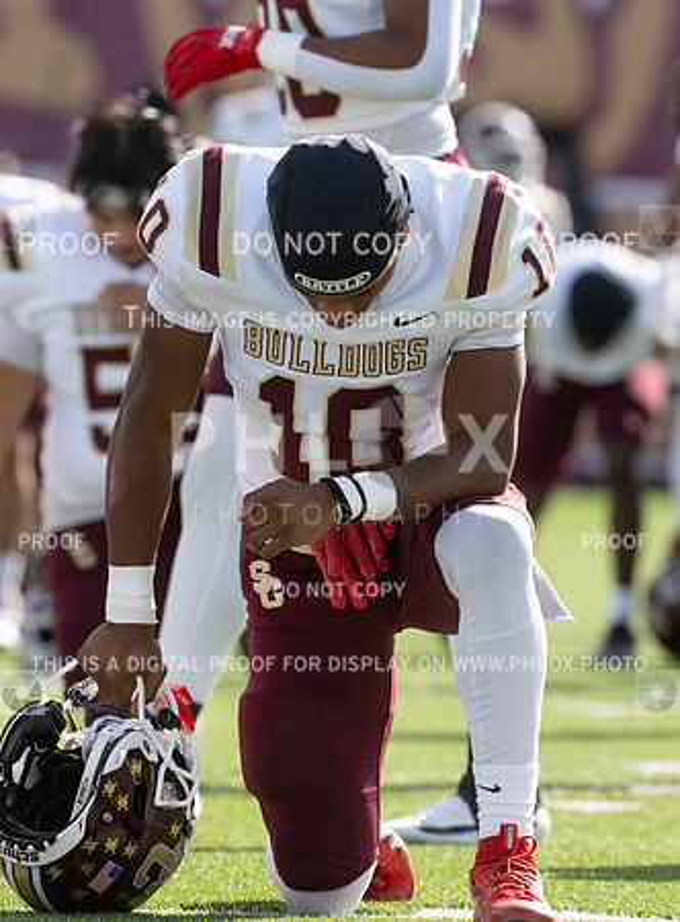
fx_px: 17248
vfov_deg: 3.1
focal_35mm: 652
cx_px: 263
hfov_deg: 2.3
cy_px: 416
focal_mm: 400
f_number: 7.1
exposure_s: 1/2500
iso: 1250
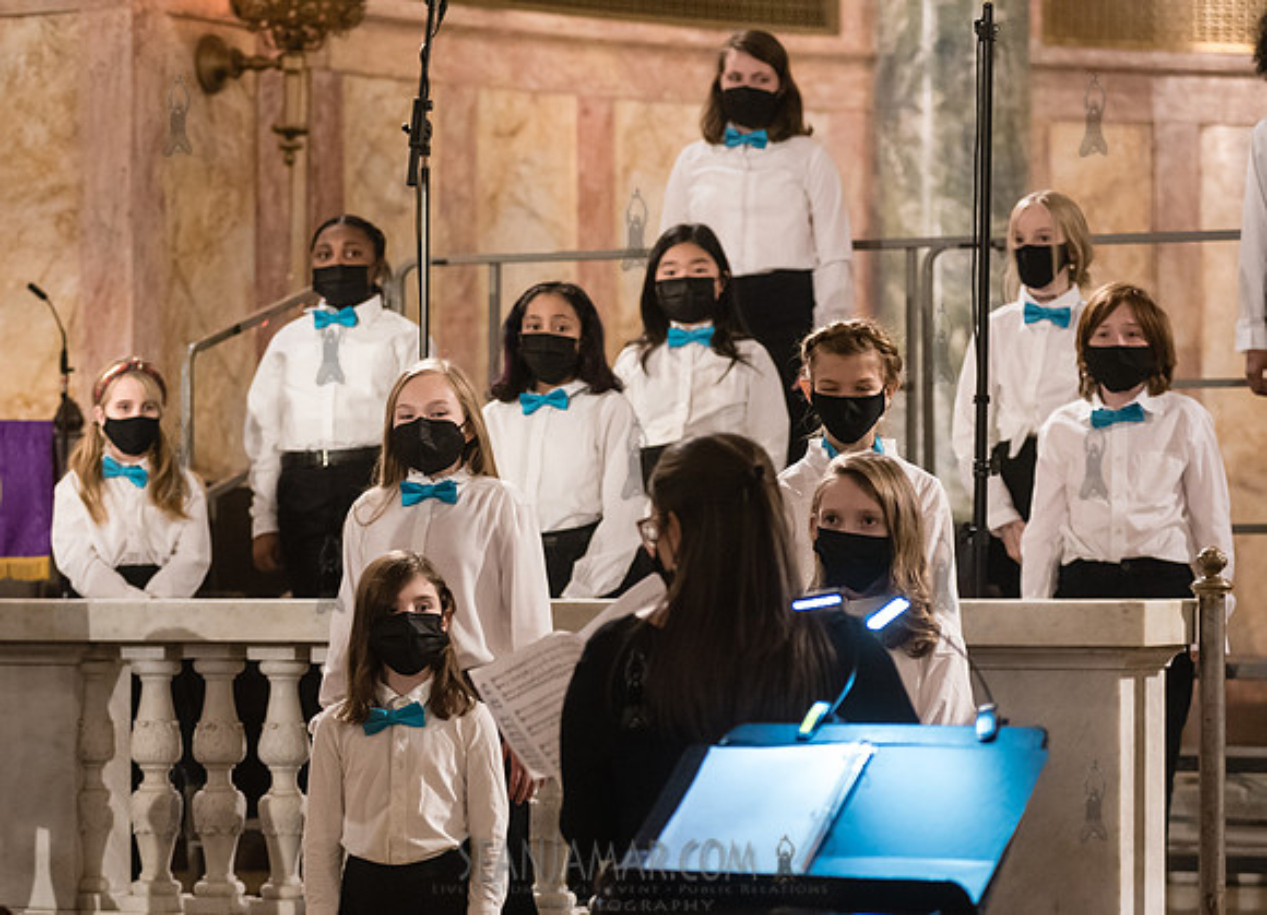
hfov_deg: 14.2
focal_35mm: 140
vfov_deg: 10.3
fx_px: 5066
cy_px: 543
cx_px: 453
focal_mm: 112
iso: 4000
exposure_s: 1/200
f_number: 4
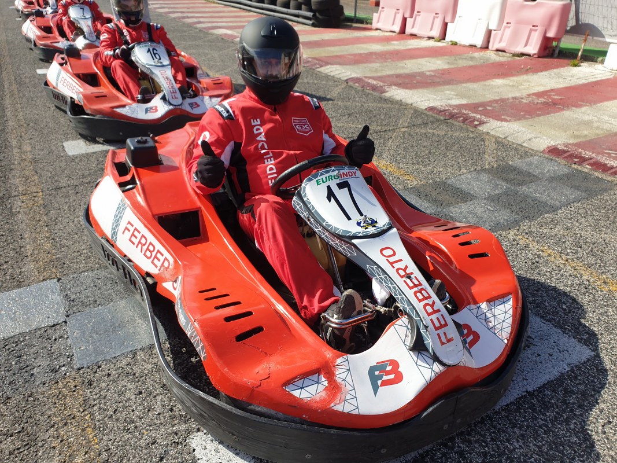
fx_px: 463
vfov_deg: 53.1
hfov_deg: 67.3
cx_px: 308
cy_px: 232
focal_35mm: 26
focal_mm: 4.3
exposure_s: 1/1290
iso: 50
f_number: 2.4
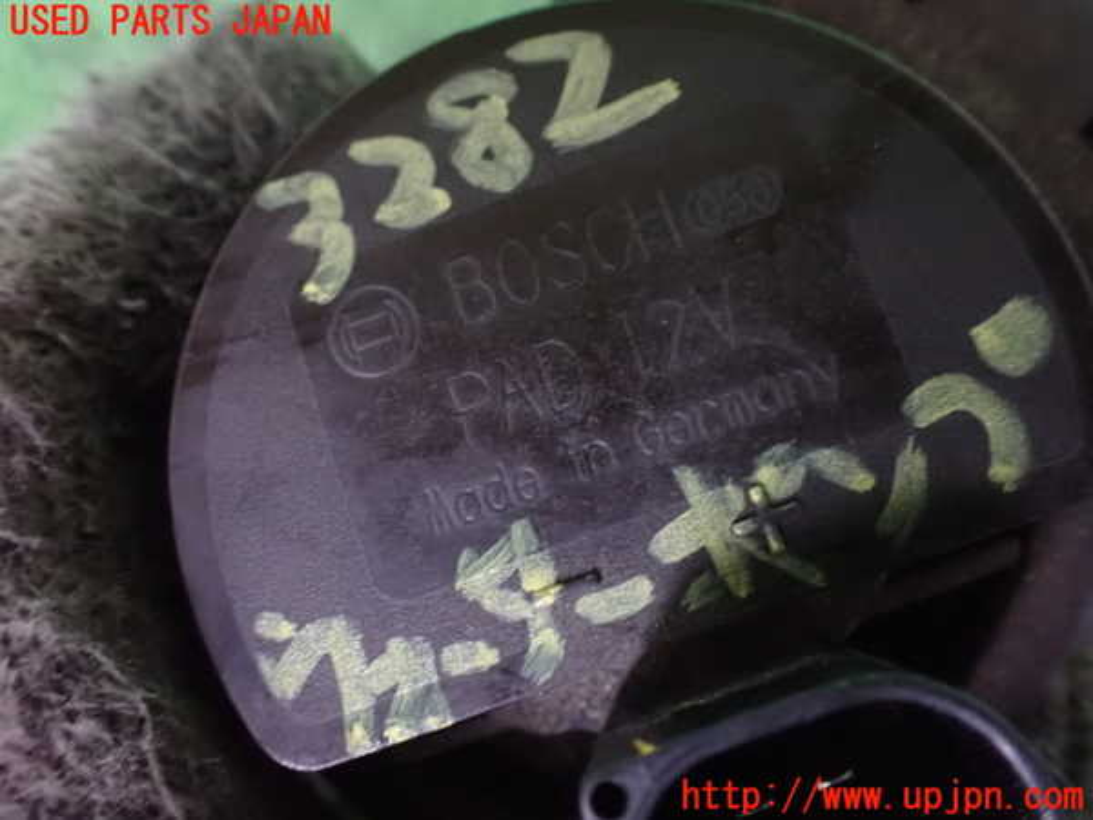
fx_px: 947
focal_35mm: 30
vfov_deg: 46.8
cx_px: 546
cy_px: 410
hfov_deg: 60.0
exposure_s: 1/30
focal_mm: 5.4
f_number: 2.3
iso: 1600
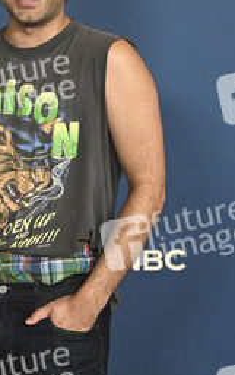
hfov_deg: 12.3
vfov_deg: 19.6
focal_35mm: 106
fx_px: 1084
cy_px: 163
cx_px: 42
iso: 2000
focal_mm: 67
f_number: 5.6
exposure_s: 1/320
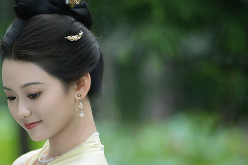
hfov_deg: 4.6
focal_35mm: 447
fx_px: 3080
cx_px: -58
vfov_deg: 3.1
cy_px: 144
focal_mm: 168
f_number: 2.8
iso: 100
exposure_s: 1/250
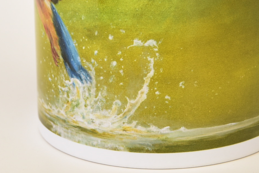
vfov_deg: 5.9
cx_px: 158
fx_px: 1669
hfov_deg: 8.9
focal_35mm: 232
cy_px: -46
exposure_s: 1/125
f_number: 8
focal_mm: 60
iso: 400
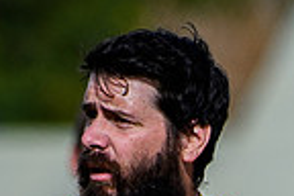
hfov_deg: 0.7
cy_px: 550
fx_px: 22922
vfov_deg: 0.5
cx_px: 343
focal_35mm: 2807
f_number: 2.8
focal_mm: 200
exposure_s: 1/2500
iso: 100
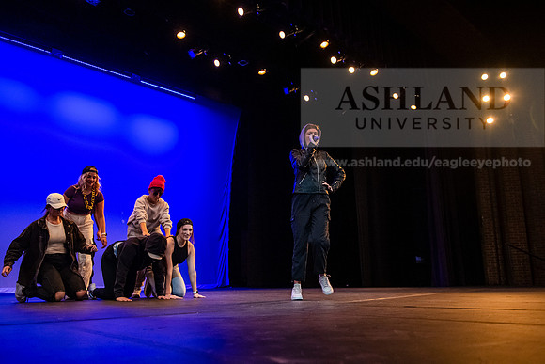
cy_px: 182
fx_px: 485
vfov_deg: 41.1
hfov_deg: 58.7
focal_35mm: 32
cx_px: 272
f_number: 3.5
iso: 4000
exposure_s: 1/320
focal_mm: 32
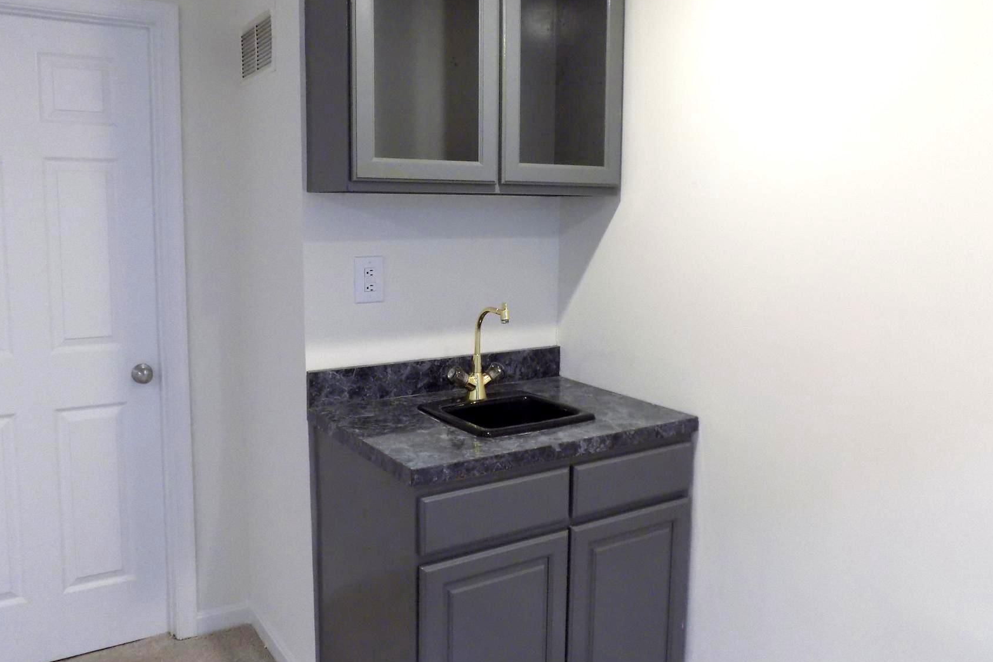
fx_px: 800
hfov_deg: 63.7
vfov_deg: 44.9
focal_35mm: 29
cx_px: 484
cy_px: 302
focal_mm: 4
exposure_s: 1/30
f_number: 3.1
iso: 320
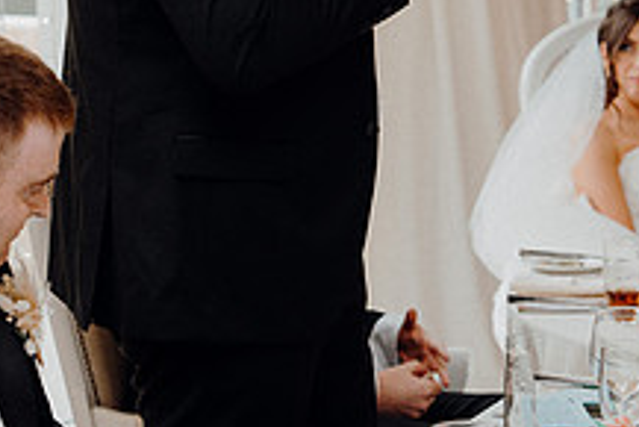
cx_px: 406
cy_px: 69
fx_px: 2700
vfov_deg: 9.0
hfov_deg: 13.5
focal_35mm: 152
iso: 640
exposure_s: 1/160
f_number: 3.5
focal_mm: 57
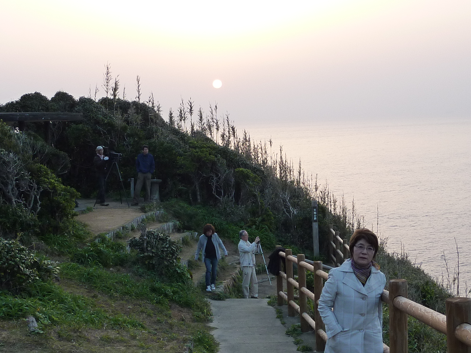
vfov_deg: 21.9
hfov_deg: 29.0
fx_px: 912
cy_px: 176
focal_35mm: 67
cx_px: 236
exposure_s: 1/80
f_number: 3.6
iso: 125
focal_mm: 6.1
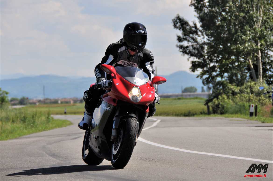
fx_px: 1534
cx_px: 136
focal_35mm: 202
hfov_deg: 10.2
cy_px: 90
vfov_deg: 6.8
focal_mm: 135
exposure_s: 1/2000
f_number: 5.6
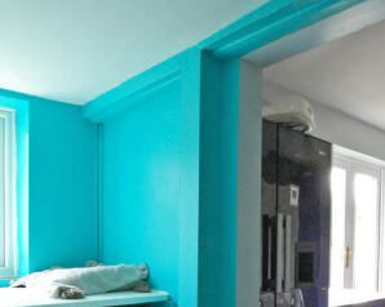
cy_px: 259
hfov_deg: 56.8
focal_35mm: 31
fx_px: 353
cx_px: 155
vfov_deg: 44.1
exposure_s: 1/15
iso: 1600
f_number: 11
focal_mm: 10
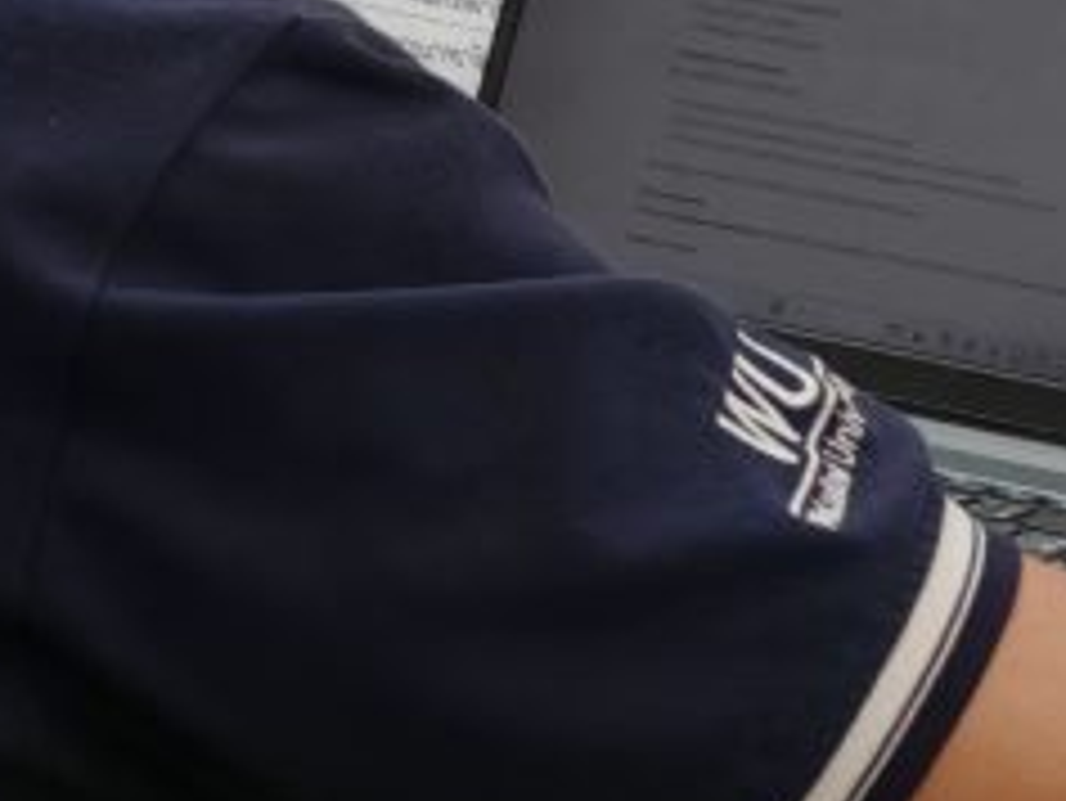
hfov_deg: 5.7
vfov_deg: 4.2
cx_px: 805
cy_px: -796
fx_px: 10784
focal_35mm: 350
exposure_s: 1/33
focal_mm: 8.67
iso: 400
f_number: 2.4
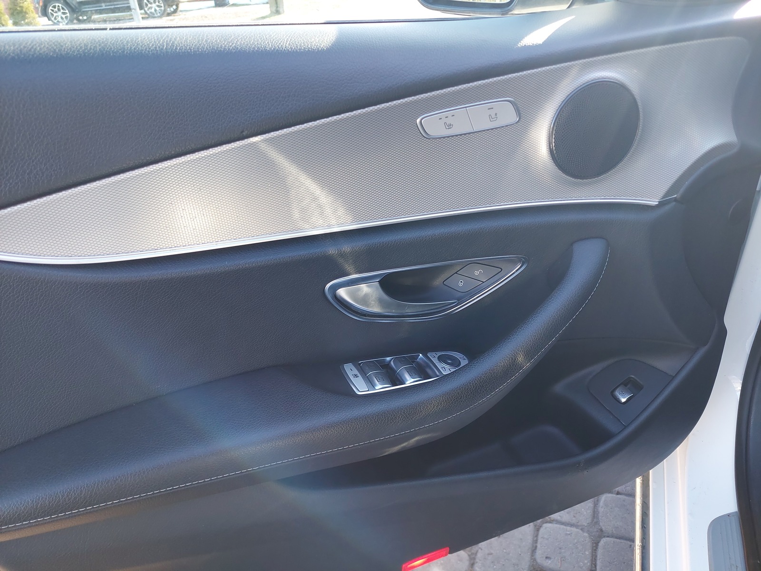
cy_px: 286
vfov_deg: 54.9
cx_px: 380
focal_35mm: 25
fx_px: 550
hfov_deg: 69.4
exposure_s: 1/100
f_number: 1.8
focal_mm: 5.23
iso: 80
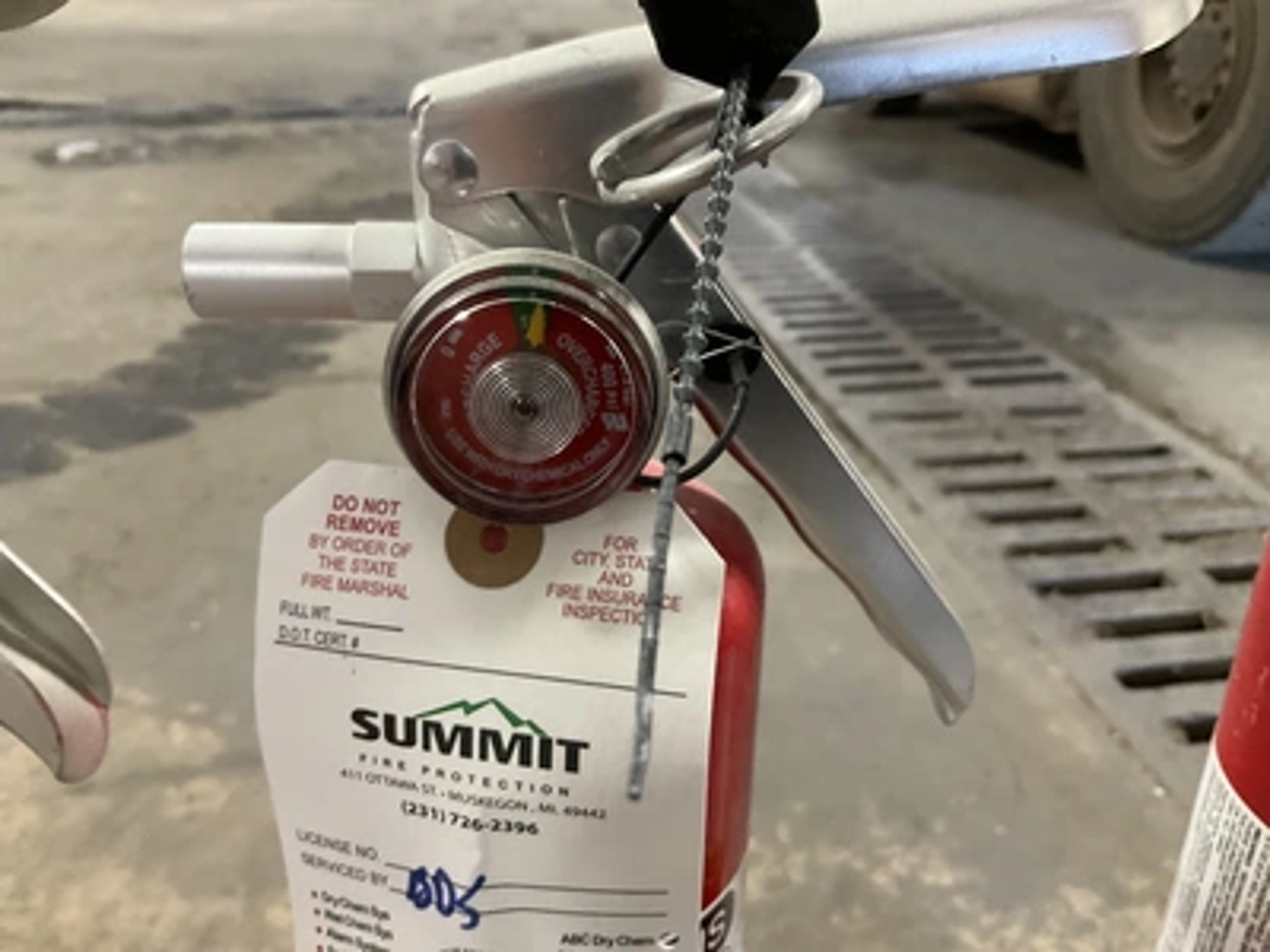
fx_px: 1064
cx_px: 635
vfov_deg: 48.2
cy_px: 476
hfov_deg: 61.7
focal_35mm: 29
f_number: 1.8
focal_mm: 3
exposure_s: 1/40
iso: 320
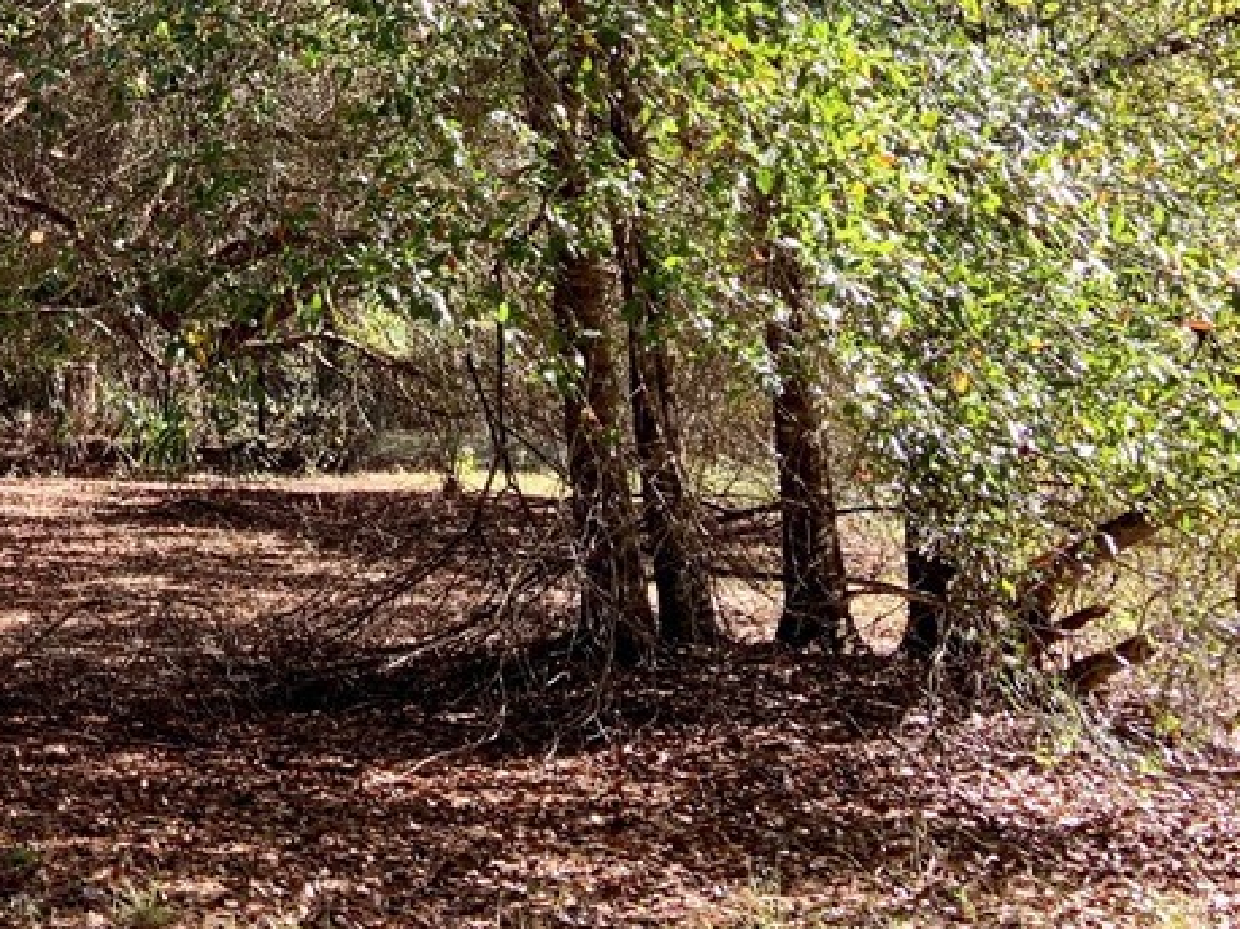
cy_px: 32
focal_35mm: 58
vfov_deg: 24.2
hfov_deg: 30.4
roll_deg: -1.0
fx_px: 2077
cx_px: -62
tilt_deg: +10.0
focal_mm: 4.25
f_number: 1.8
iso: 32
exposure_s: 1/121
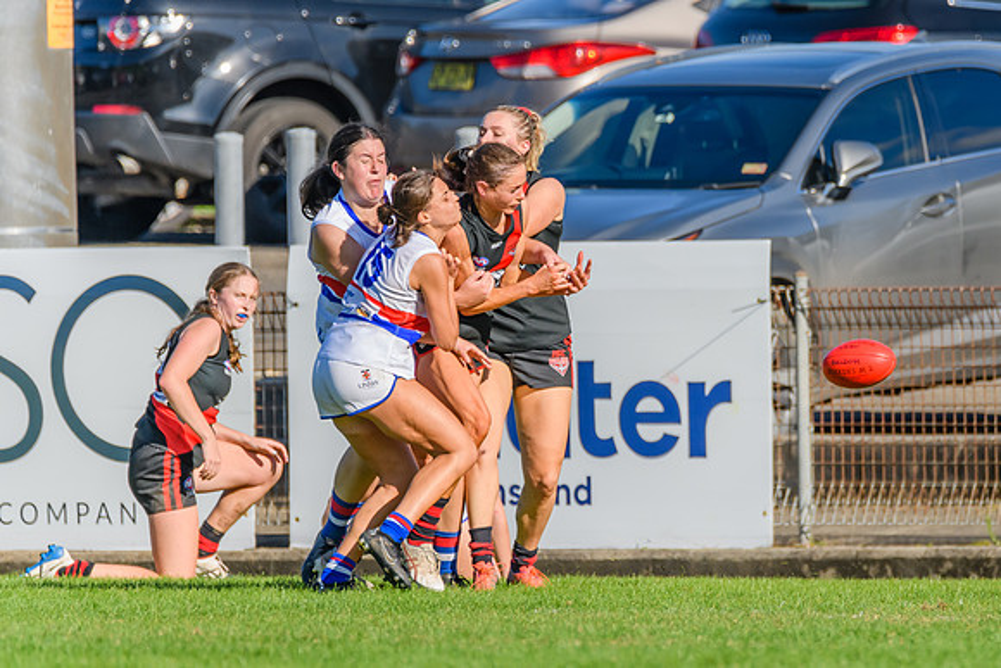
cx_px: 759
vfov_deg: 1.4
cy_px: 365
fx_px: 27137
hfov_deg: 2.1
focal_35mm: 976
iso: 640
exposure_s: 1/1600
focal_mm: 600
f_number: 8
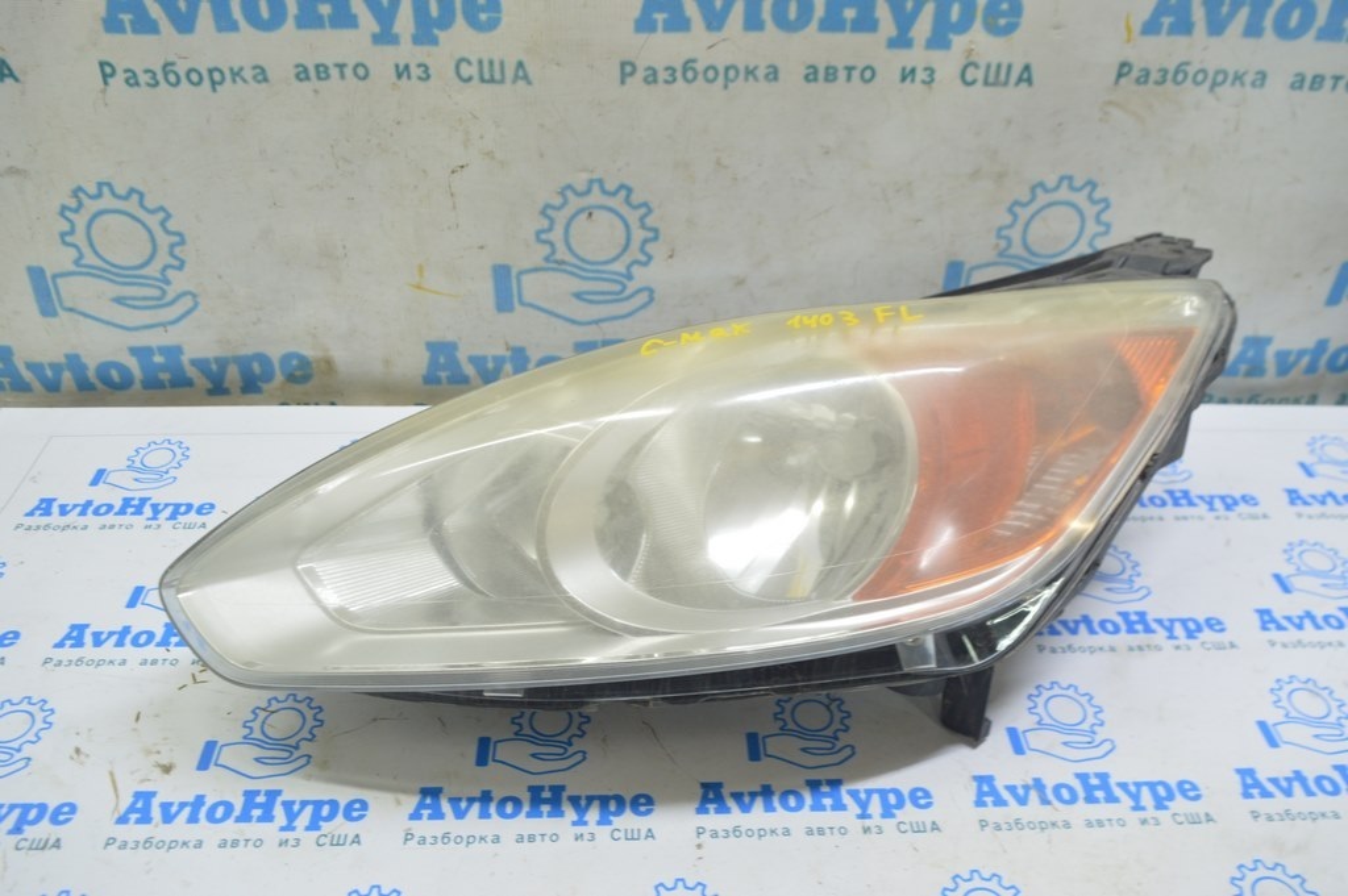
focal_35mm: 30
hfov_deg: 62.0
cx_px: 674
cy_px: 448
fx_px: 1122
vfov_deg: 43.5
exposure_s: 1/20
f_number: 5.6
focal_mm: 20
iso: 400
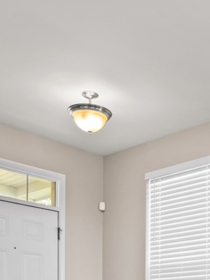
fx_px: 461
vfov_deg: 29.6
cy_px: 324
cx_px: 216
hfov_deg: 24.4
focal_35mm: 57
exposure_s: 1/5
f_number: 7.1
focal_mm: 17
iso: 125
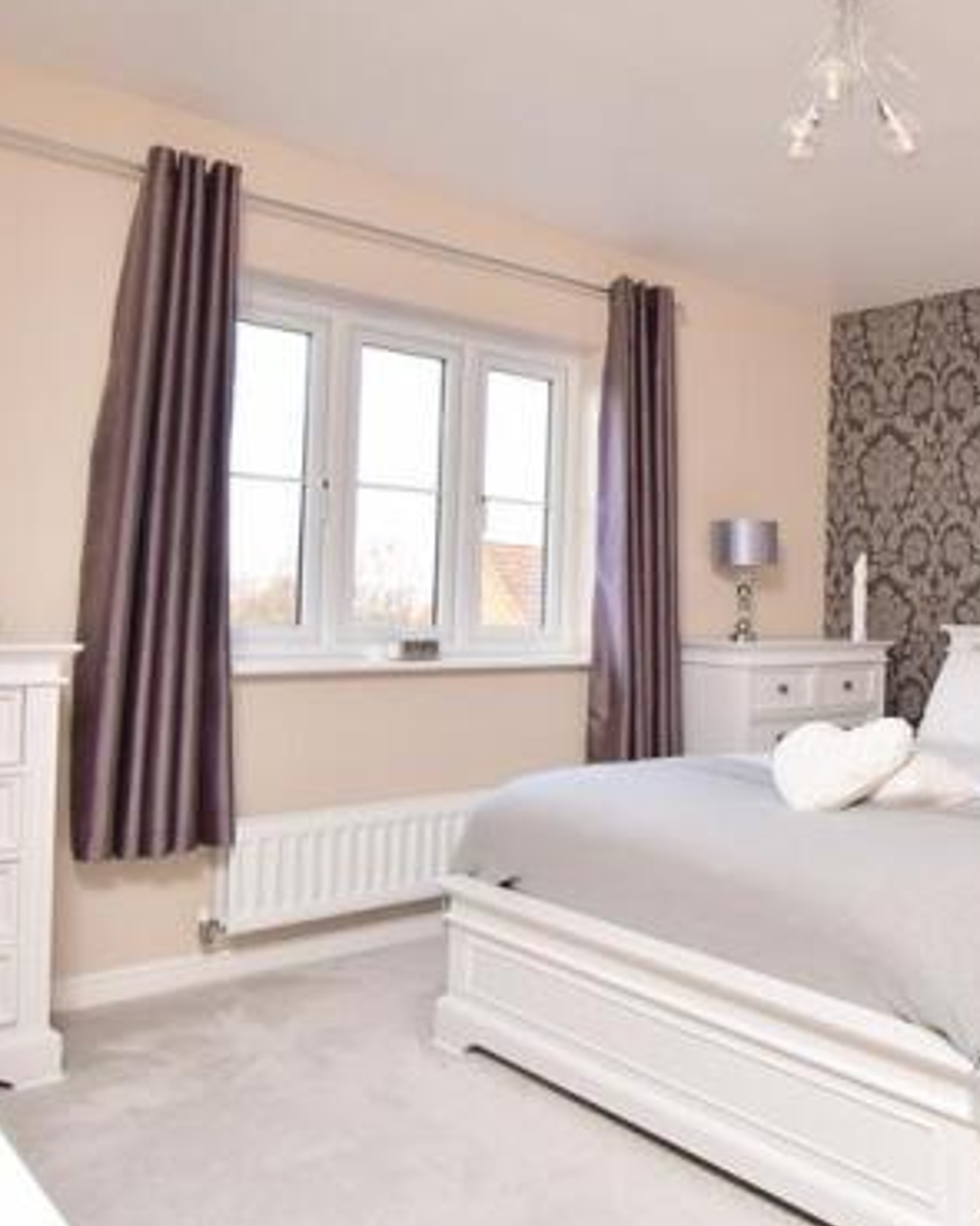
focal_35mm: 30
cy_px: 580
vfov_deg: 58.7
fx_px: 1088
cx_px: 894
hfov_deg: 43.9
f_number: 10
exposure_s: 1/40
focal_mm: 12
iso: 400
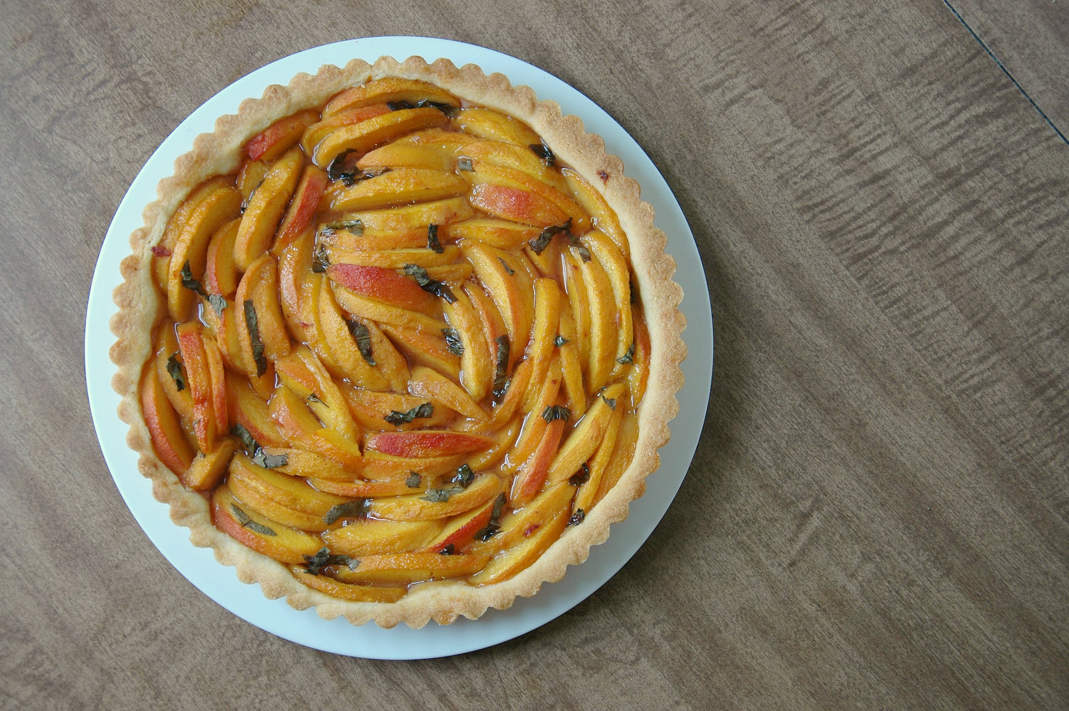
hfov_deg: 33.4
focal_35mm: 60
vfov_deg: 22.6
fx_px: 1780
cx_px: 534
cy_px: 356
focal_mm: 40
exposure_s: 1/40
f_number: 4.8
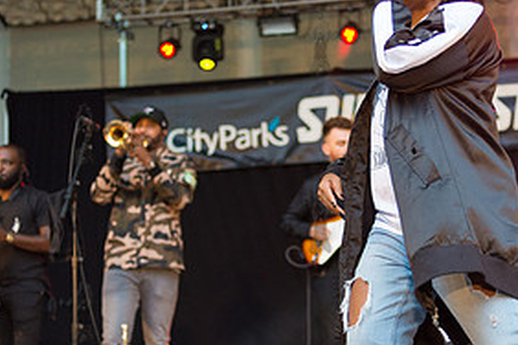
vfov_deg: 18.9
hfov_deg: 28.0
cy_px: 221
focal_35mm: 72
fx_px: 1036
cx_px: 320
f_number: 2
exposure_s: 1/800
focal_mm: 35
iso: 2500
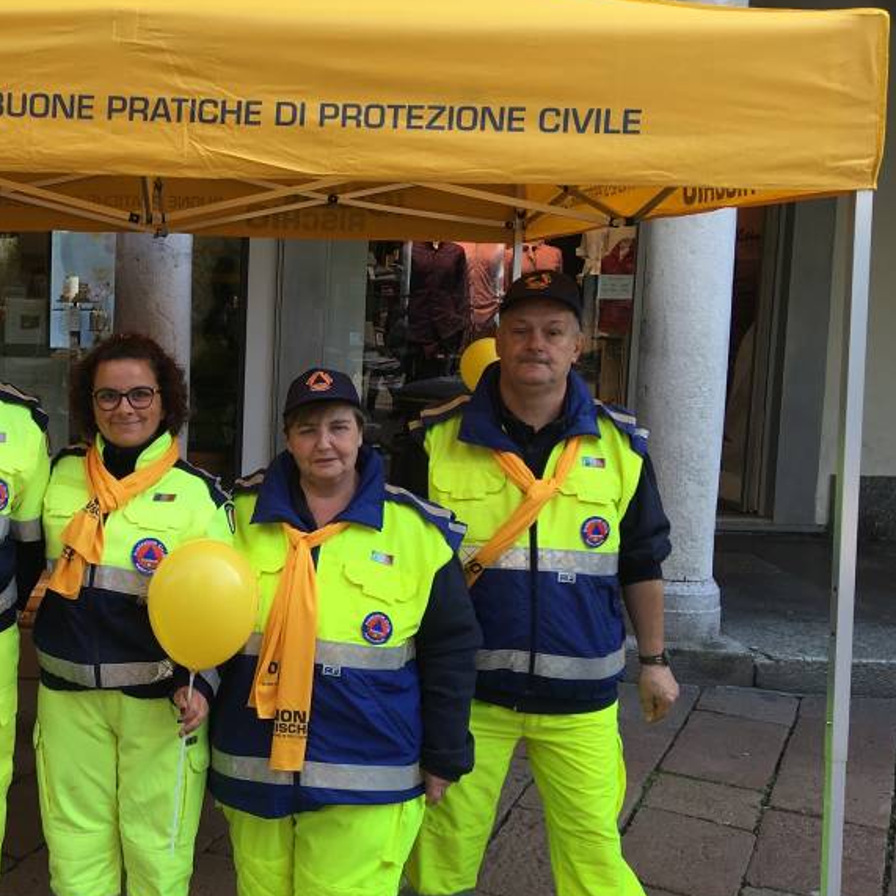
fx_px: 1347
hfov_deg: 34.8
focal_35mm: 46
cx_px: 99
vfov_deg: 36.8
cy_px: 460
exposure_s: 1/213
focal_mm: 4.15
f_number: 2.2
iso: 25
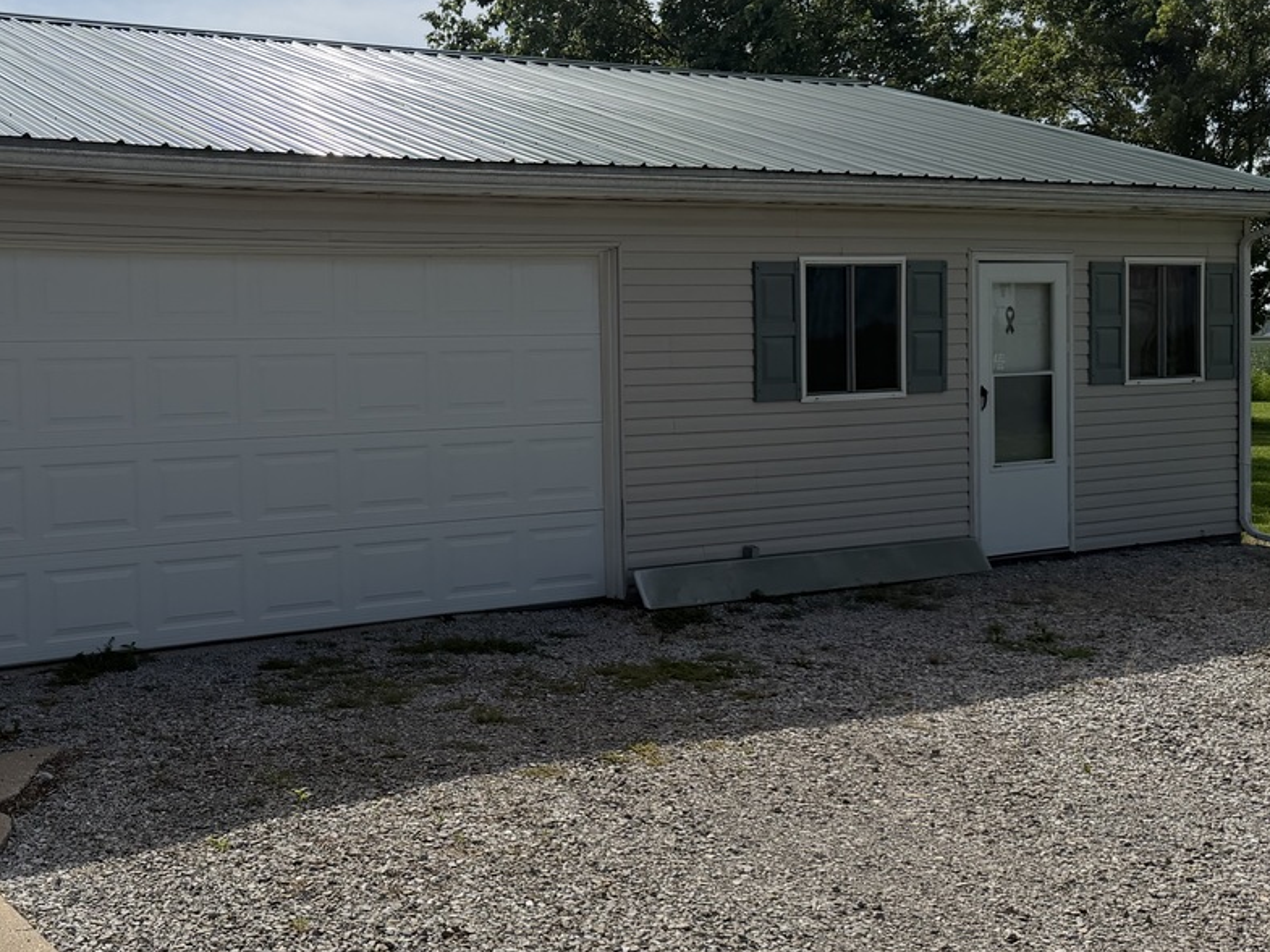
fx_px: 1615
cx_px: 387
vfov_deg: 32.9
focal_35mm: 44
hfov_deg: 42.2
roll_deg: +1.6
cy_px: 448
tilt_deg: -3.1
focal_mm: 6.76
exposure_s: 1/11905
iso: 125
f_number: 1.78
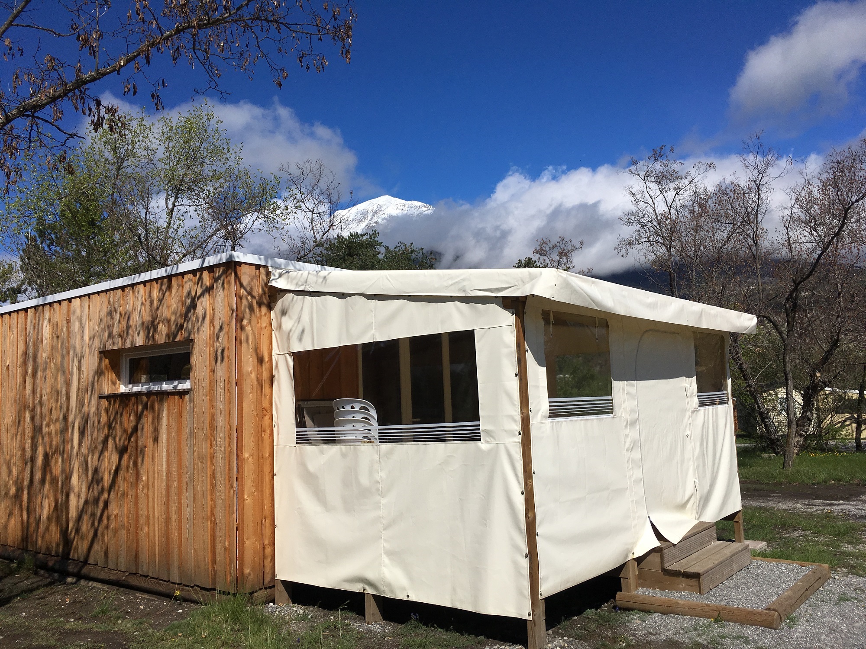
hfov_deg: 61.7
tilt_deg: +5.9
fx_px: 726
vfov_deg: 48.2
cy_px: 324
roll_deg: +2.3
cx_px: 433
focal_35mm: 29
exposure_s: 1/5917
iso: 25
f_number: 2.2
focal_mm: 4.15
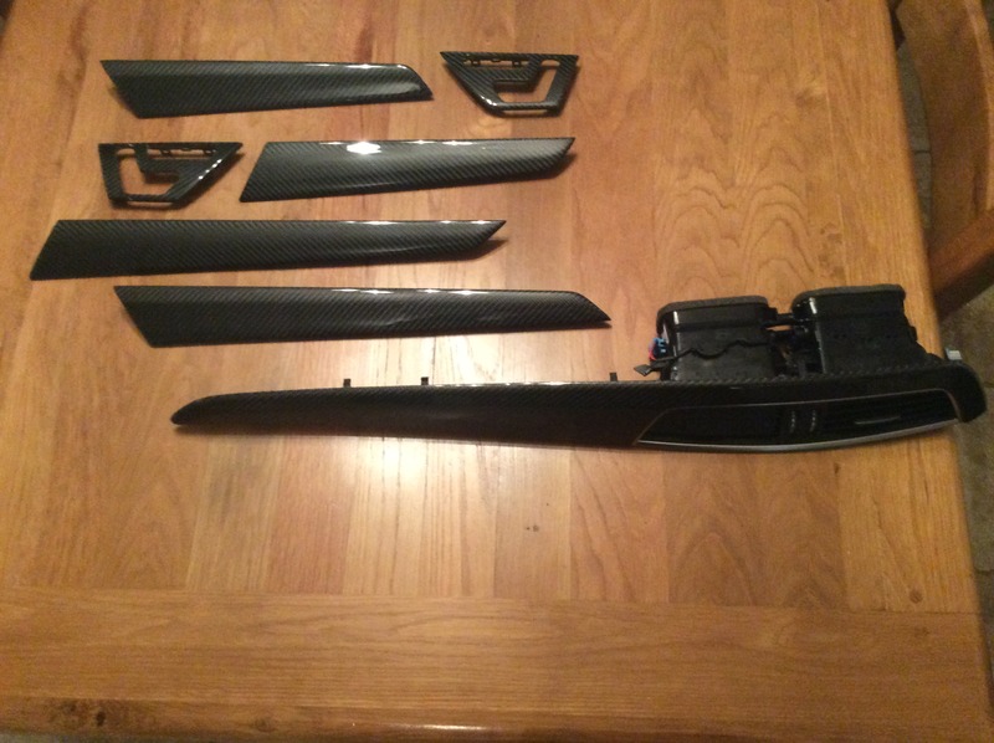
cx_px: 497
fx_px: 918
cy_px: 372
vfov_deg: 44.1
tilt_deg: -70.7
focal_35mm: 32
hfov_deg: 56.9
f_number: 2.4
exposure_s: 1/17
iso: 400
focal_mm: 3.3
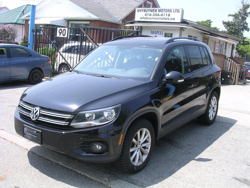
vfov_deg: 37.7
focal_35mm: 38
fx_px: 274
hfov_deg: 49.0
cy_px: 94
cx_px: 125
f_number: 5.6
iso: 100
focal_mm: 5.8
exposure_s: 1/139
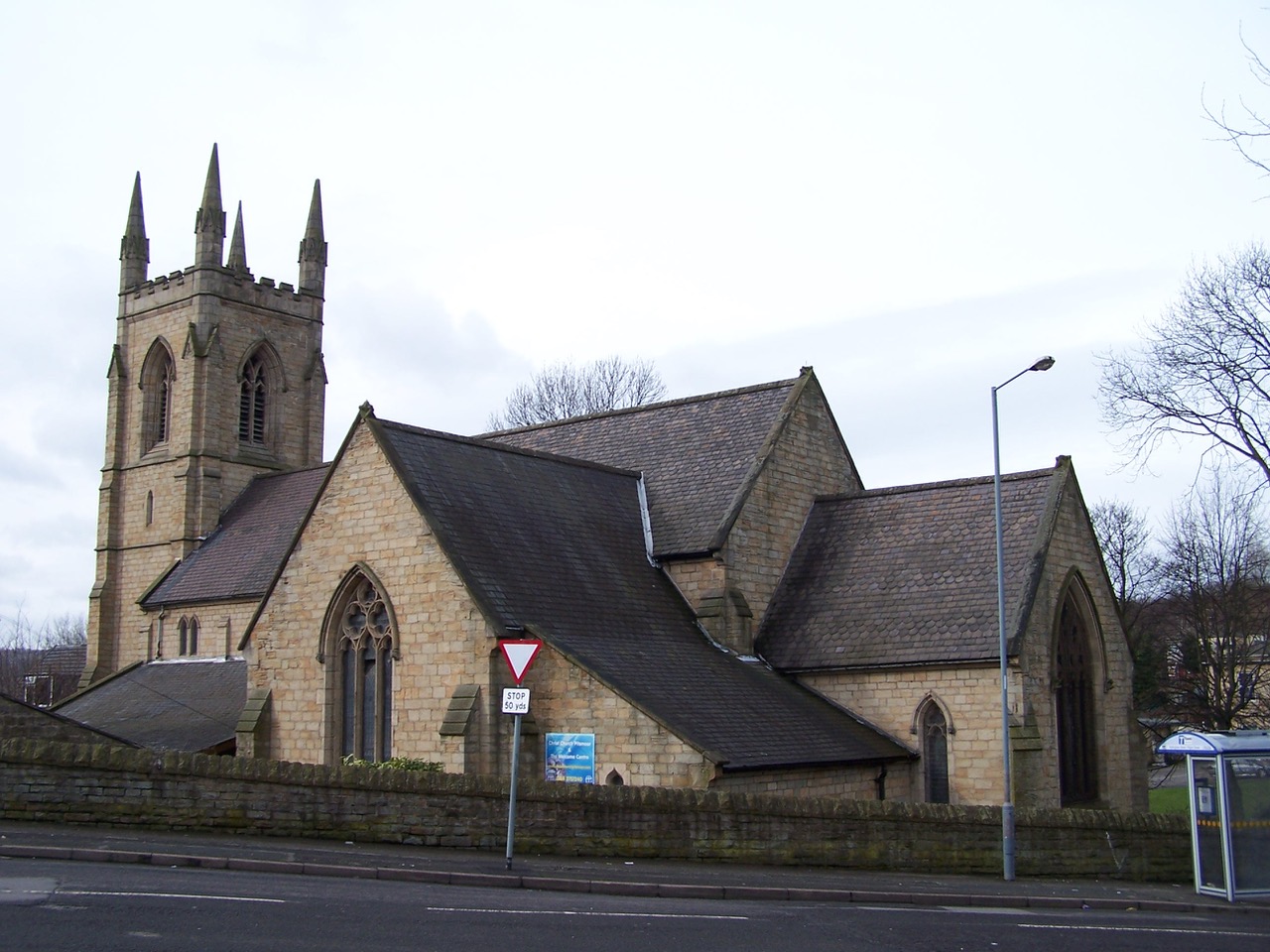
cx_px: 635
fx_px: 1394
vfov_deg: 37.7
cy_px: 476
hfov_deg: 49.0
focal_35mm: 38
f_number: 2.8
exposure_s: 1/640
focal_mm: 6.3
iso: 80
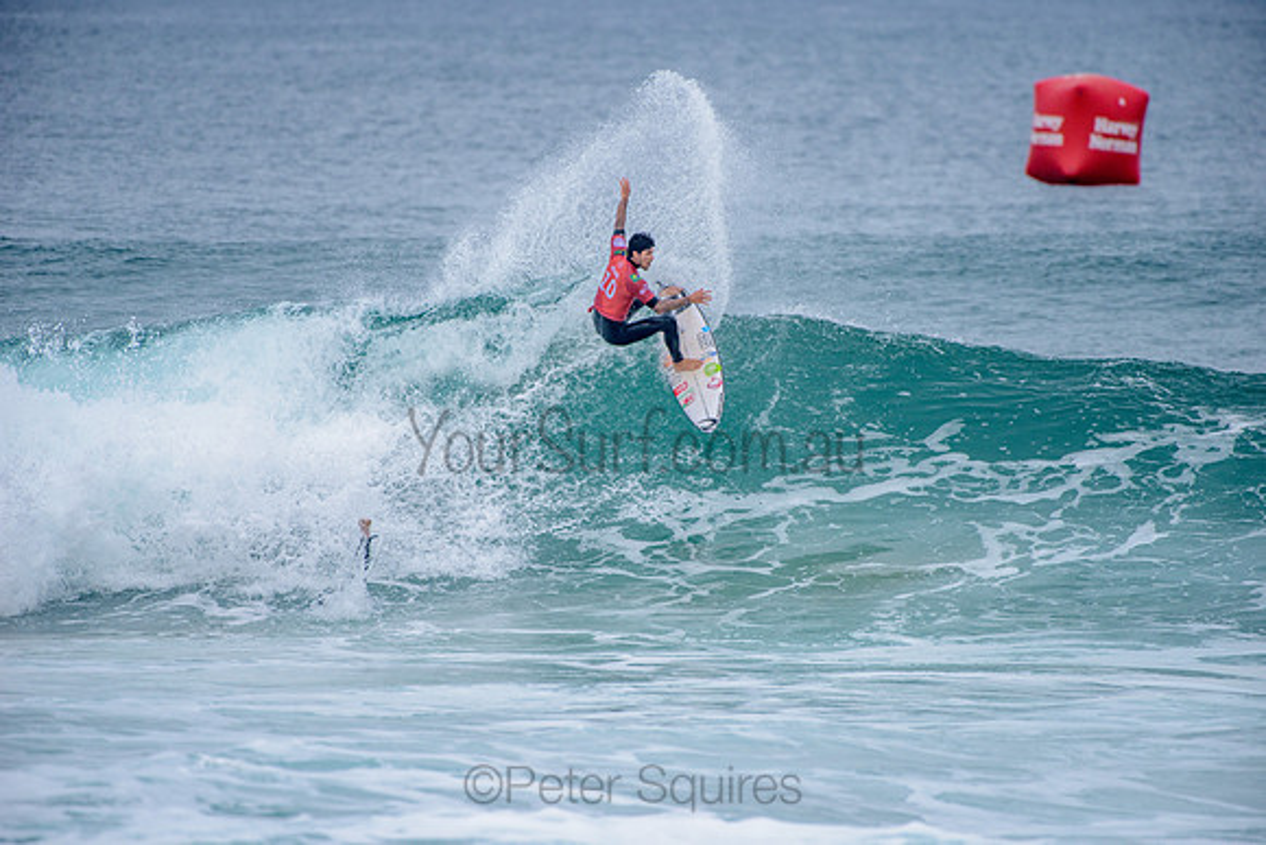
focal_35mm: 500
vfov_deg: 2.8
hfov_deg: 4.1
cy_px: 422
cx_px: 633
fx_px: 17587
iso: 250
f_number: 5.6
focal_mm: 500
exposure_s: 1/2000
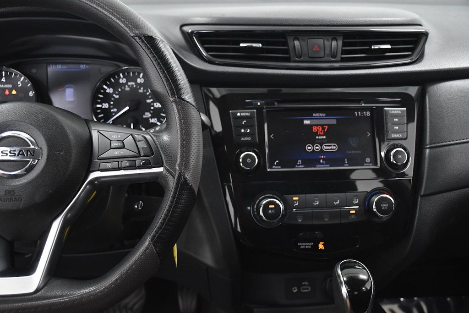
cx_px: 234
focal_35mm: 40
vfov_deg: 33.4
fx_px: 521
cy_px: 156
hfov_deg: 48.5
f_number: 4
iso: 2500
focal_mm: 27
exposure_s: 1/320
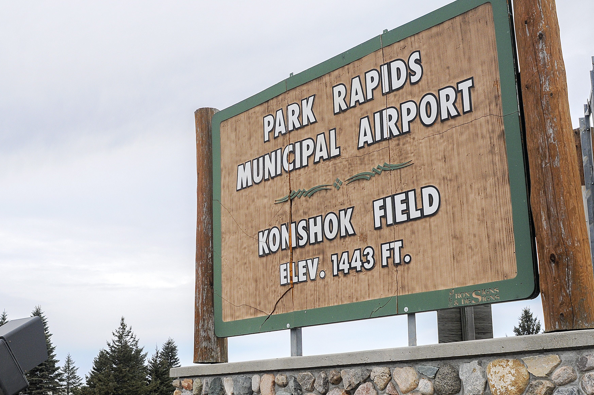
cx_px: 274
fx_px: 725
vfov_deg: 30.4
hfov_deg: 44.5
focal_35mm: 44
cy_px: 230
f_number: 6.3
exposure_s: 1/160
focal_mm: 24
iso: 400
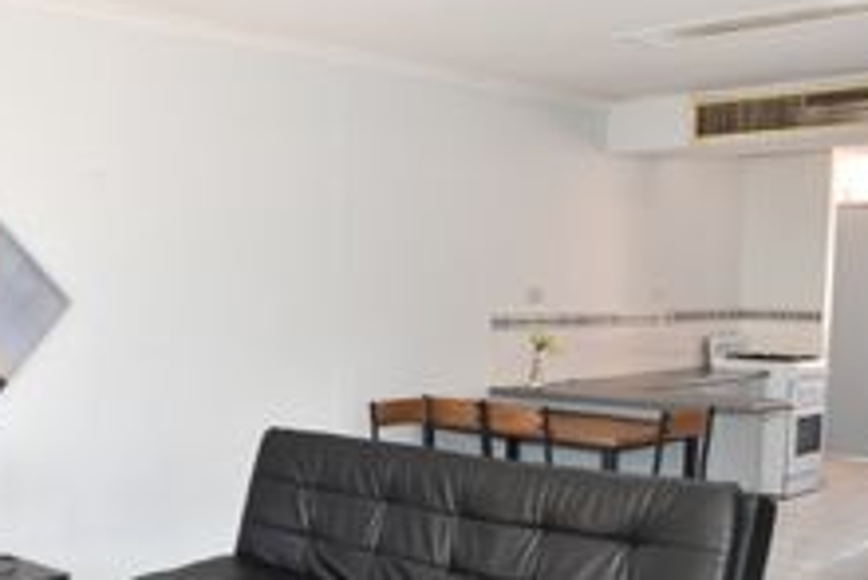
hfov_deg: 40.4
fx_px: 1160
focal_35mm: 48
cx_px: 276
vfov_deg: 27.9
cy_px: 385
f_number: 4.5
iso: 800
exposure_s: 1/160
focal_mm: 15
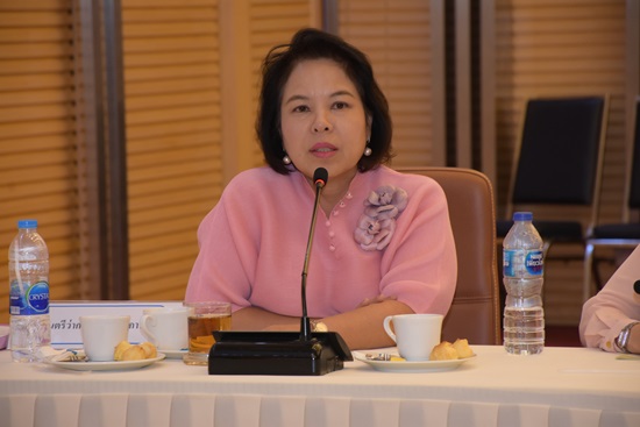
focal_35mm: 210
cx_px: 320
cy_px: 214
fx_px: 3734
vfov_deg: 6.5
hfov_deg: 9.8
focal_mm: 140
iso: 1250
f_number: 7.1
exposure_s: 1/80
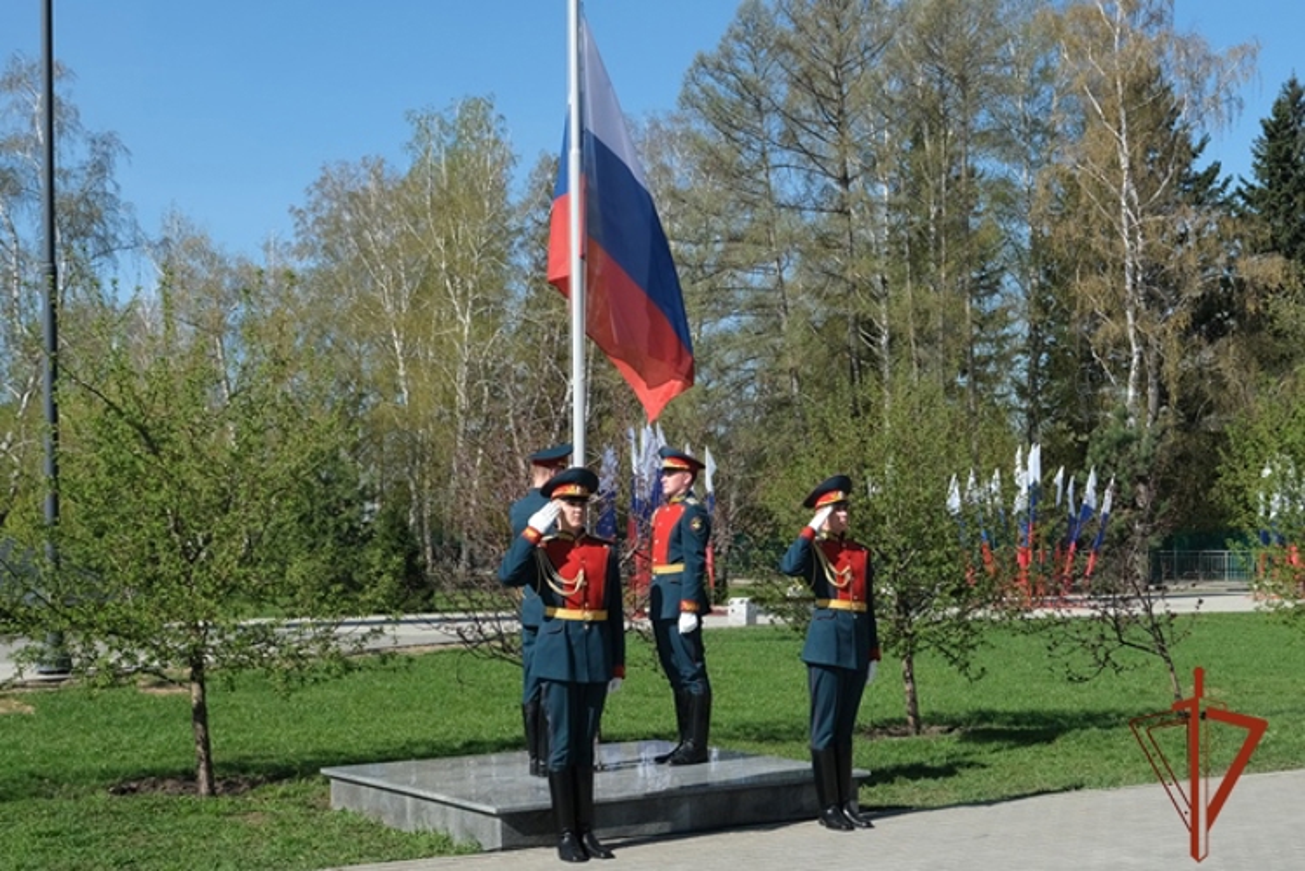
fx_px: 1160
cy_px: 436
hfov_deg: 58.7
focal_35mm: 32
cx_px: 652
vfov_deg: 41.1
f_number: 5.6
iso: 160
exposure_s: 1/640
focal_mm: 21.2
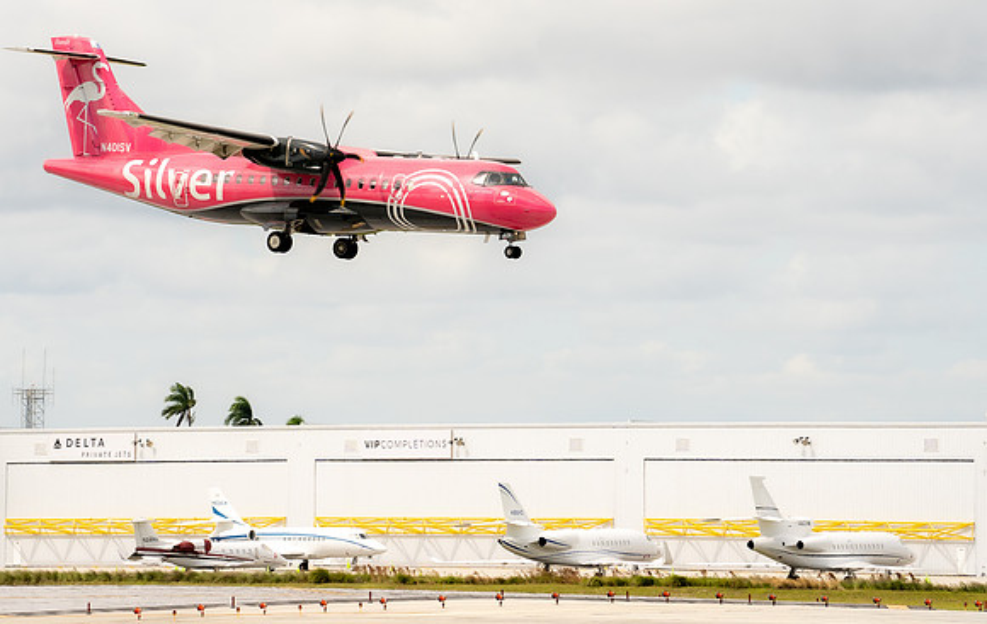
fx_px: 7450
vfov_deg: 4.8
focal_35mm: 276
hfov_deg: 7.6
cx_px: 414
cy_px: 204
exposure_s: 1/1250
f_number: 8
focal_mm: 200
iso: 400
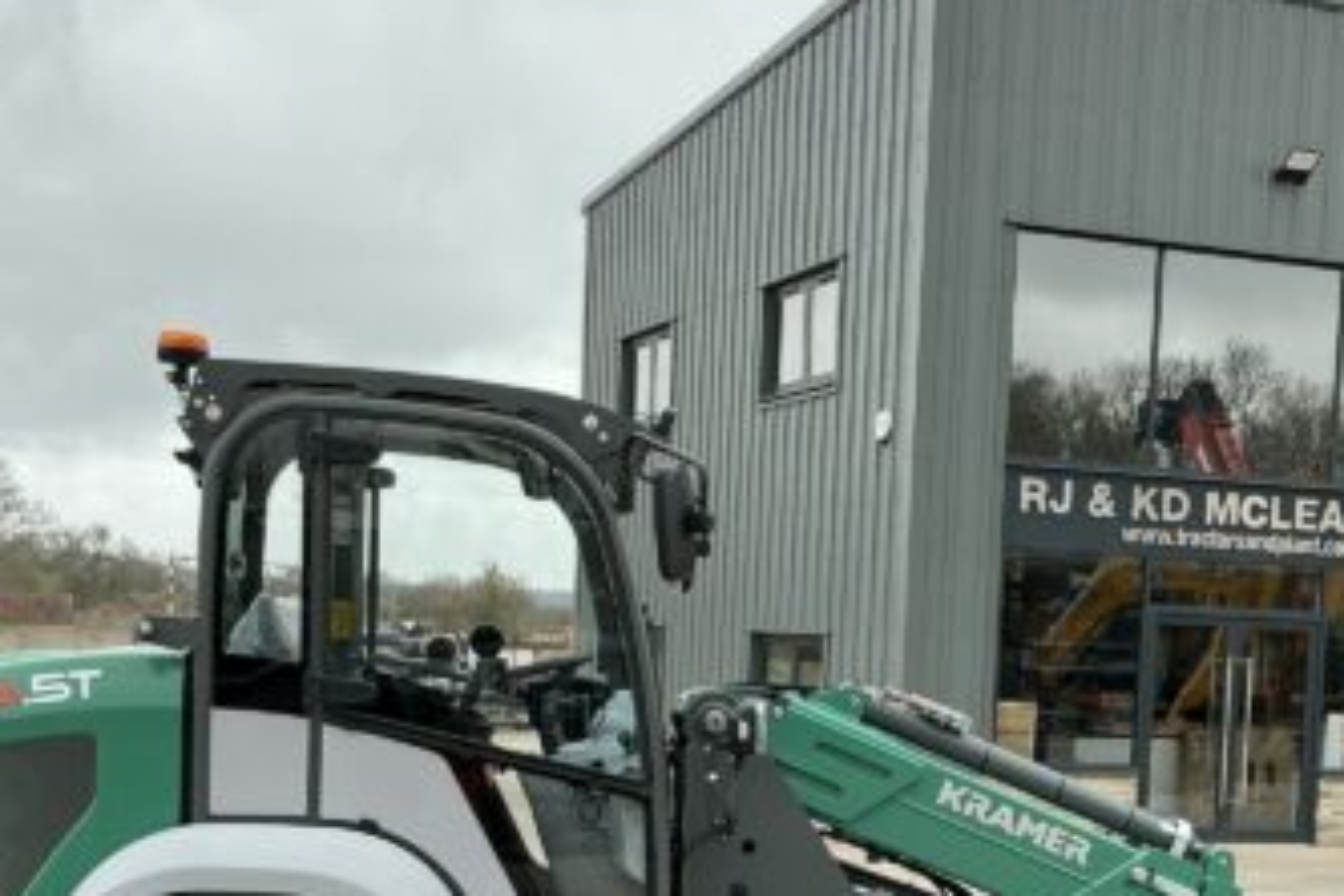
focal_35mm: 56
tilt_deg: -2.9
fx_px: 2091
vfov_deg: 23.6
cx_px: 872
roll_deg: -2.6
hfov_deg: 35.4
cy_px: 787
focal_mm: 3
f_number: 1.8
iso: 25
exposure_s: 1/439
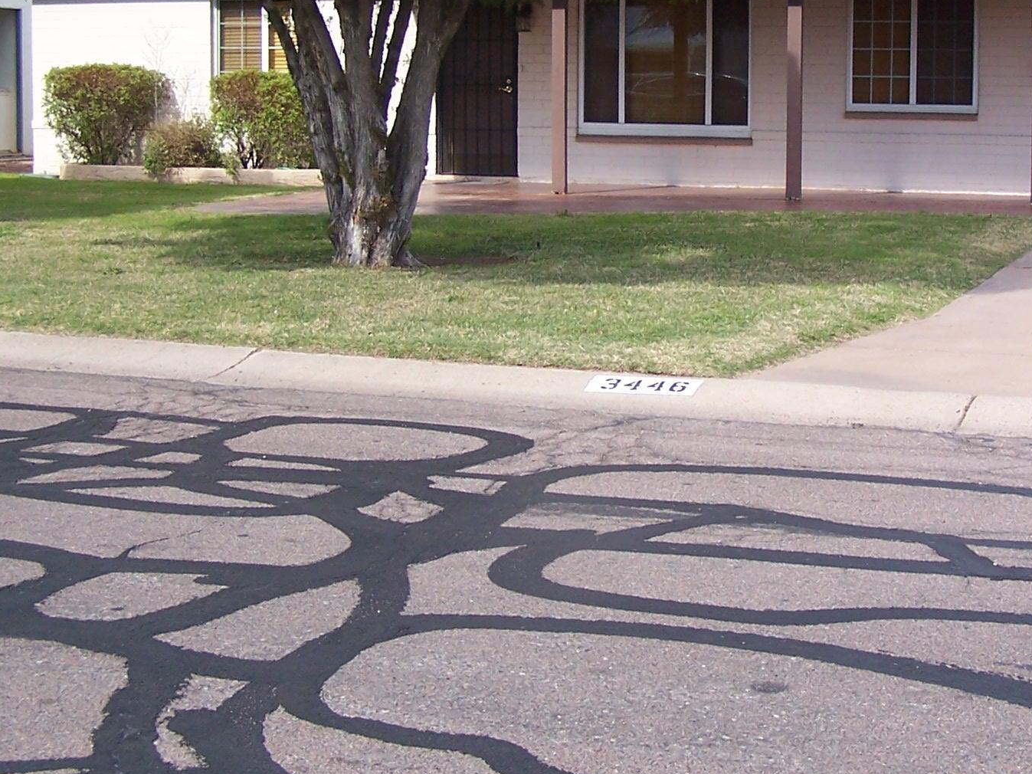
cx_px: 734
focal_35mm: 65
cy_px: 230
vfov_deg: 22.4
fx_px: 1938
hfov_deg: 29.5
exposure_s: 1/500
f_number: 2.8
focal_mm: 6.3
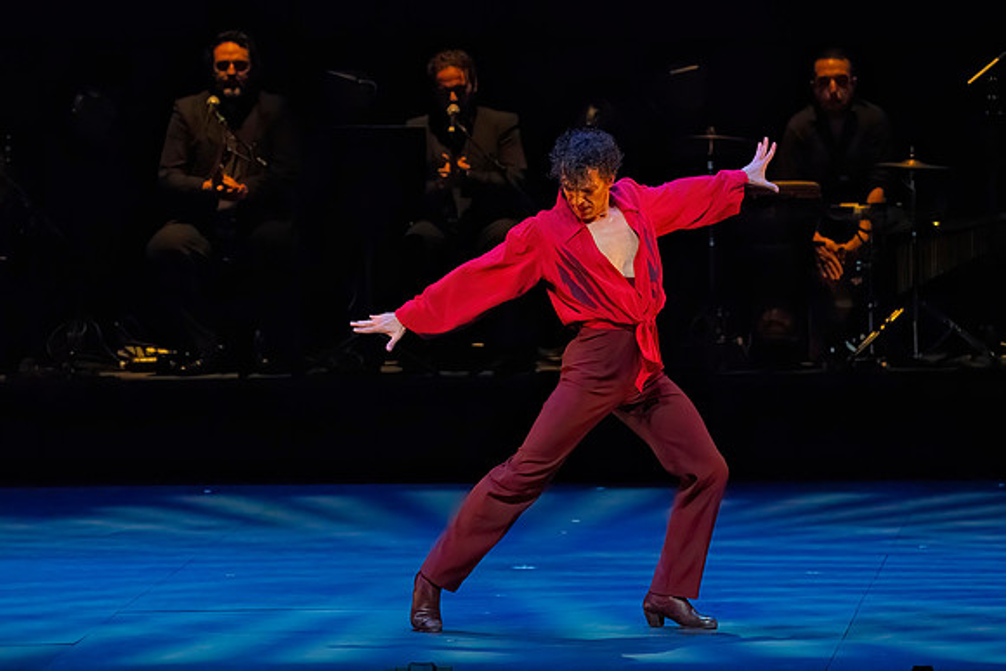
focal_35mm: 376
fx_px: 10500
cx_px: 433
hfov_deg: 5.5
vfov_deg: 3.7
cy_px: 380
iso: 20000
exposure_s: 1/400
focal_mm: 330
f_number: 8
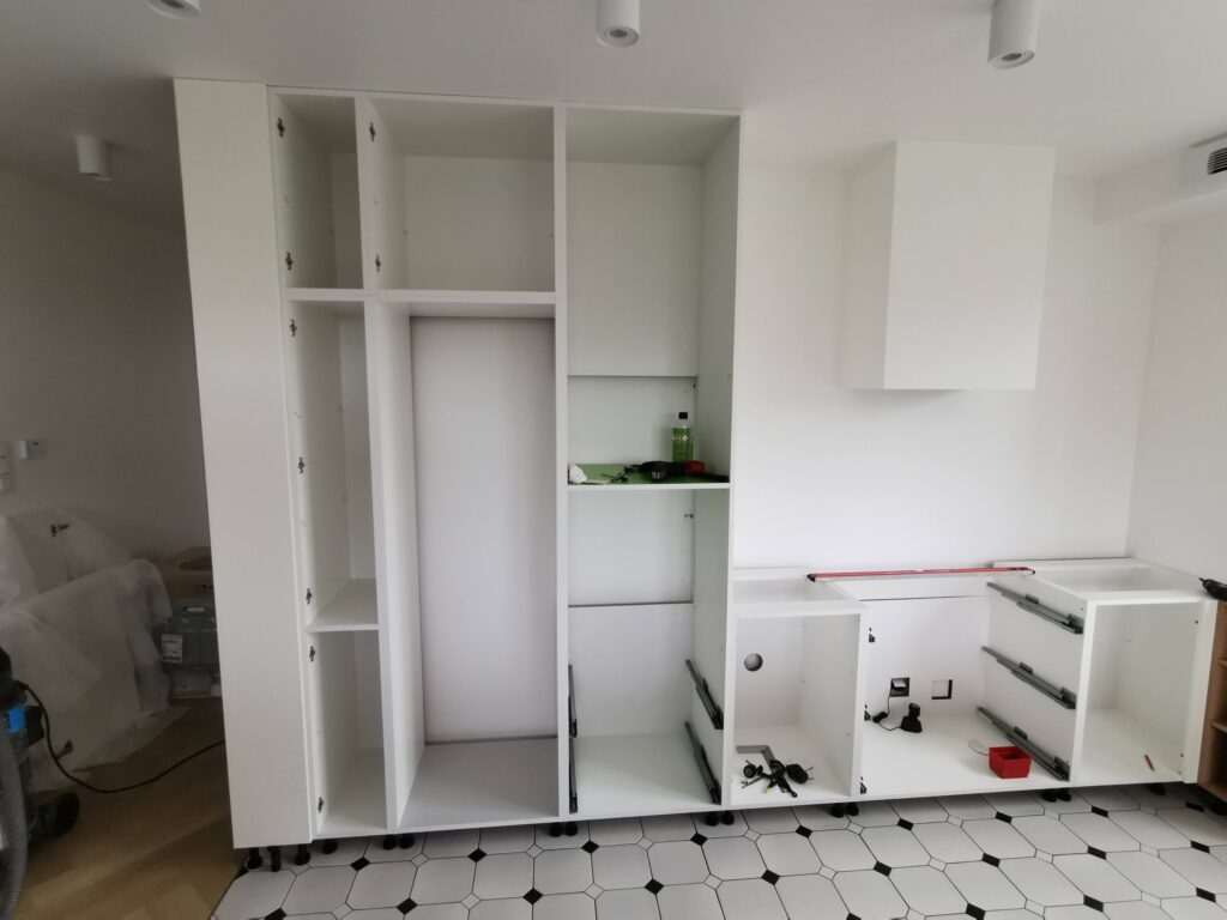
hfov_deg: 87.8
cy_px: 460
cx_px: 614
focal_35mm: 18
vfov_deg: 71.6
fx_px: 638
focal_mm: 2.35
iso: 250
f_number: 2.2
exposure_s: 1/30
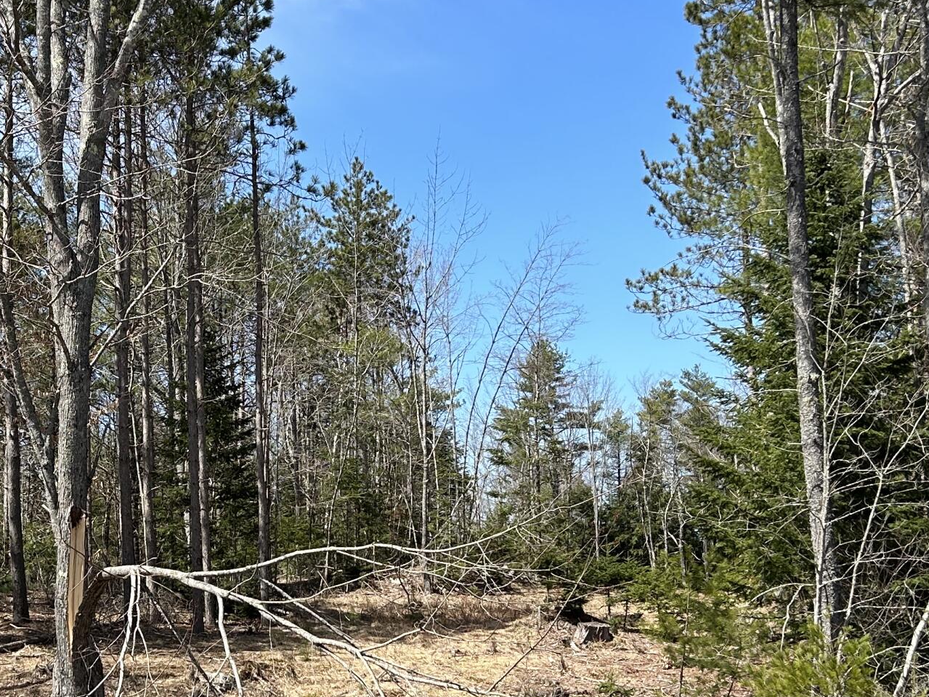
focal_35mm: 61
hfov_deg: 30.9
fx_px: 1637
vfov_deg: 23.9
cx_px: 189
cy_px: 462
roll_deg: +0.6
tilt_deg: +4.6
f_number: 1.5
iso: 50
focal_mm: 5.7
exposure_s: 1/2165
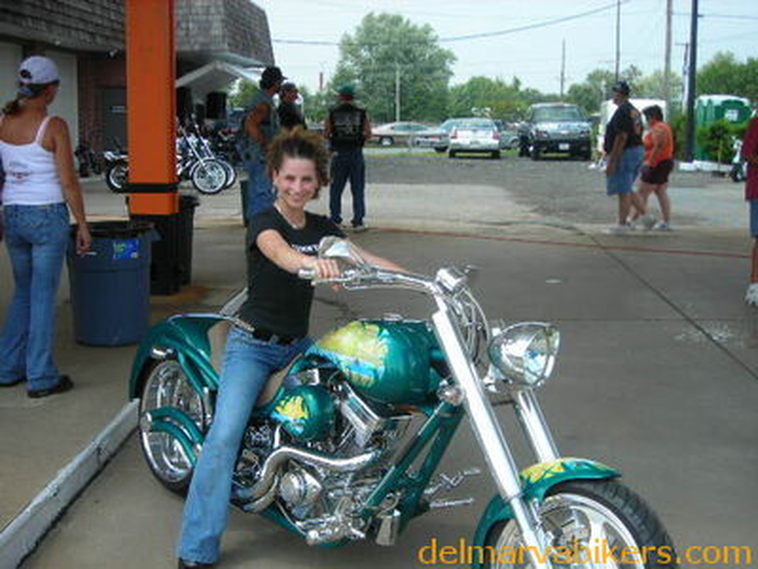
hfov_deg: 40.4
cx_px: 379
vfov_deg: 30.9
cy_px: 284
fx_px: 1029
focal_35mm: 47
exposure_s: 1/280
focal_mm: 7.8
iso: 50
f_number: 3.4
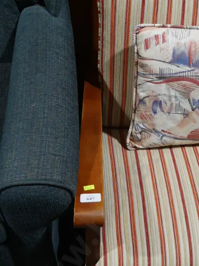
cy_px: 131
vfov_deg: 38.9
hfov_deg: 28.8
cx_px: 169
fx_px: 375
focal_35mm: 49
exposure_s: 1/60
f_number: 3.5
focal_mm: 14
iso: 200
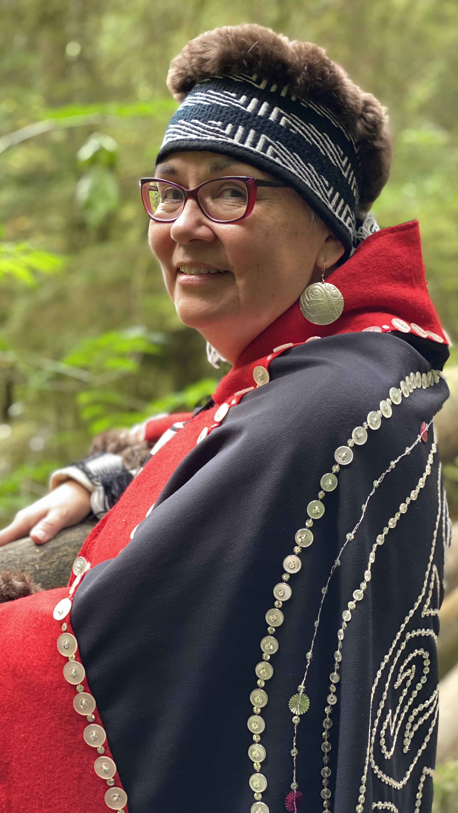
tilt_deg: -6.9
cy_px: 404
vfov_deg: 36.6
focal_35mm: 57
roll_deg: -3.1
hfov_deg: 21.0
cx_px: 179
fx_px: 1231
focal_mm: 6
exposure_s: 1/40
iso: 160
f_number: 2
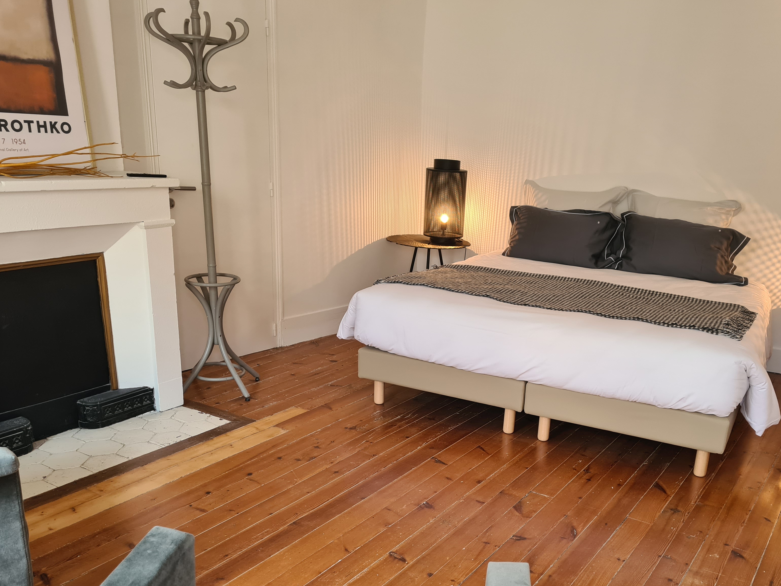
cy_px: 380
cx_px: 450
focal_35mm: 34
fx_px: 767
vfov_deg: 41.4
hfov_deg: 53.7
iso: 160
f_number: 1.8
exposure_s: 1/50
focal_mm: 5.4
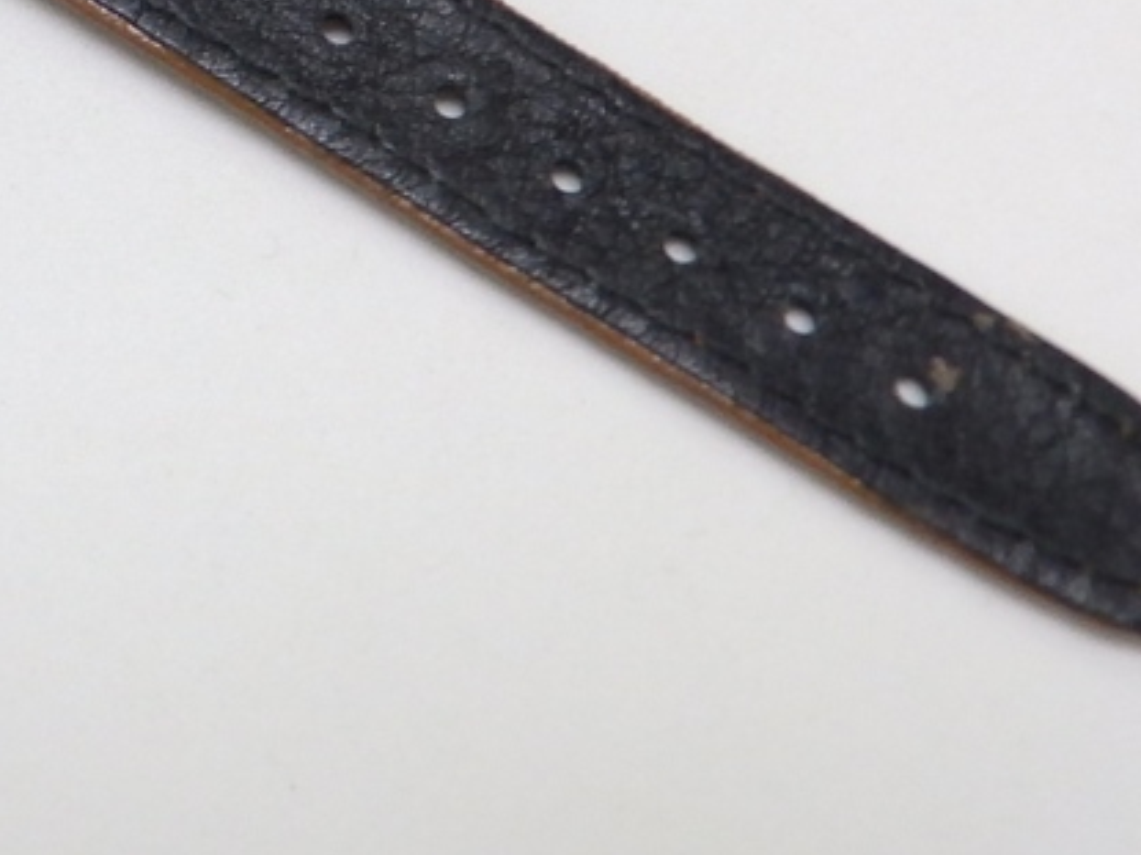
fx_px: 3559
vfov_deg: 12.8
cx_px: -366
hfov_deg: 17.1
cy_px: -514
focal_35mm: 108
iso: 250
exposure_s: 1/30
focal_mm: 5.7
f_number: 3.7
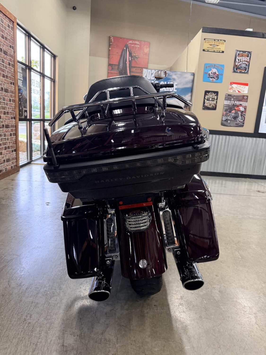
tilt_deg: -13.0
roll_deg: -4.2
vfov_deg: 71.6
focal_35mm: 24
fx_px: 246
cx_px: 133
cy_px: 178
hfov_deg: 56.8
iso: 400
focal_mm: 6.76
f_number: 1.78
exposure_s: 1/120
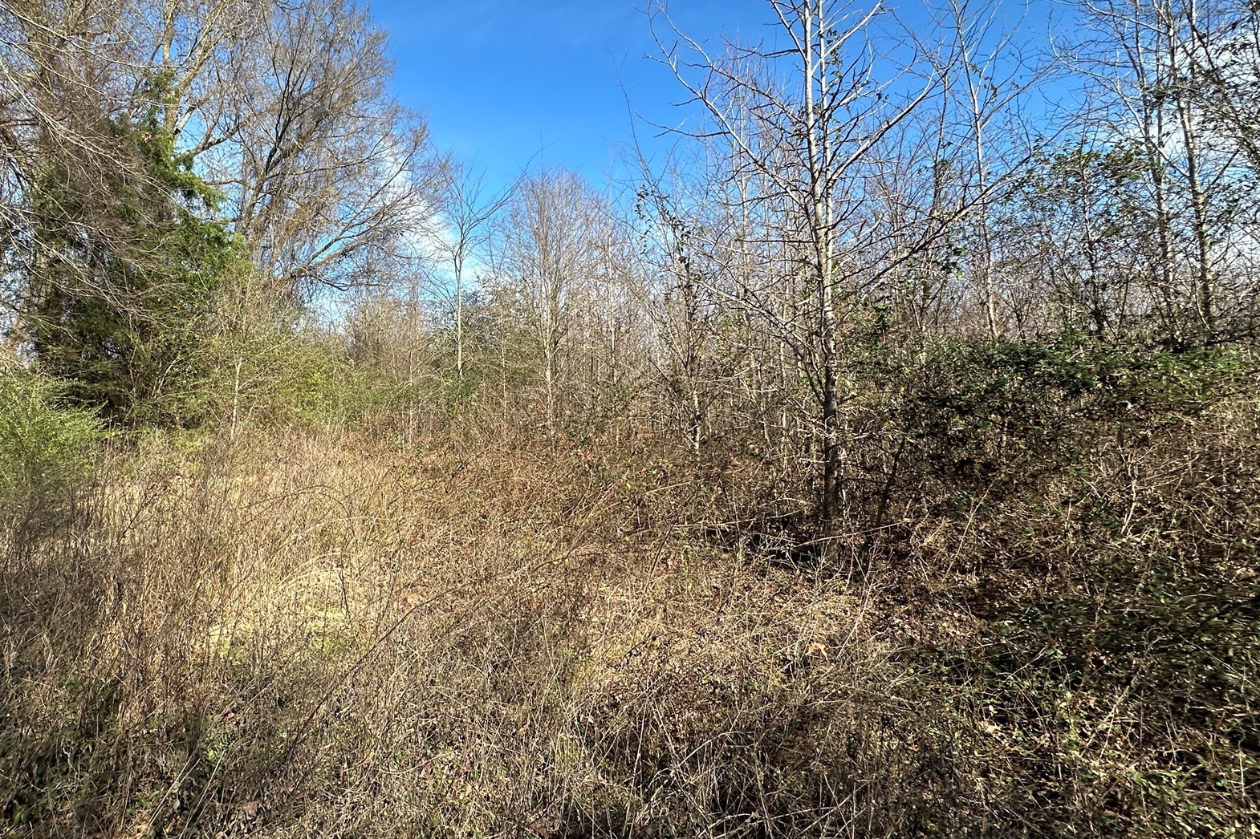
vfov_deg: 64.3
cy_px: 370
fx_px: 665
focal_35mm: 19
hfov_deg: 84.5
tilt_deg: +6.0
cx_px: 443
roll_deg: +0.2
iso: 40
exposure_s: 1/972
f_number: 2.2
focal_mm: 2.22
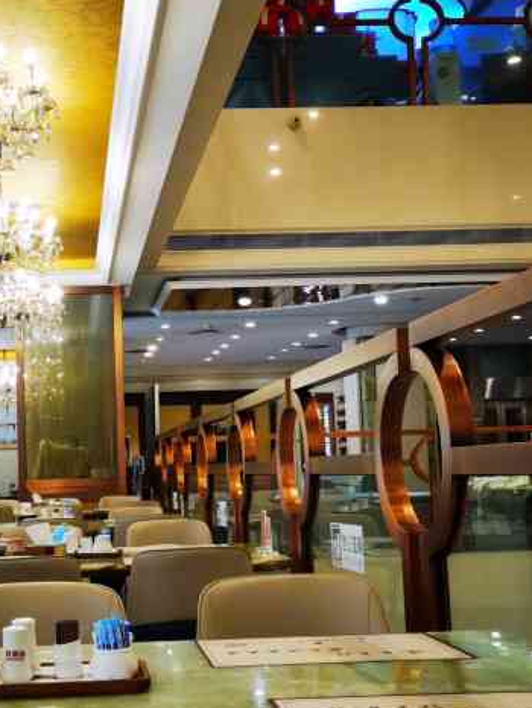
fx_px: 1106
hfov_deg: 26.7
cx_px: 134
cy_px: 381
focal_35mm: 54
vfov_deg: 35.5
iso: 160
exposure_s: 1/100
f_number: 1.8
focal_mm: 5.58
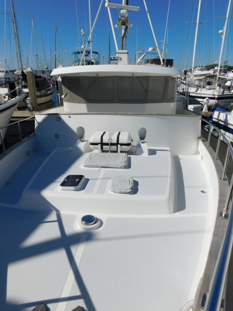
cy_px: 156
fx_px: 206
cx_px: 116
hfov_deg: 58.9
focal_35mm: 23
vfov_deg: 73.9
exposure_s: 1/1250
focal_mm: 4
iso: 125
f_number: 6
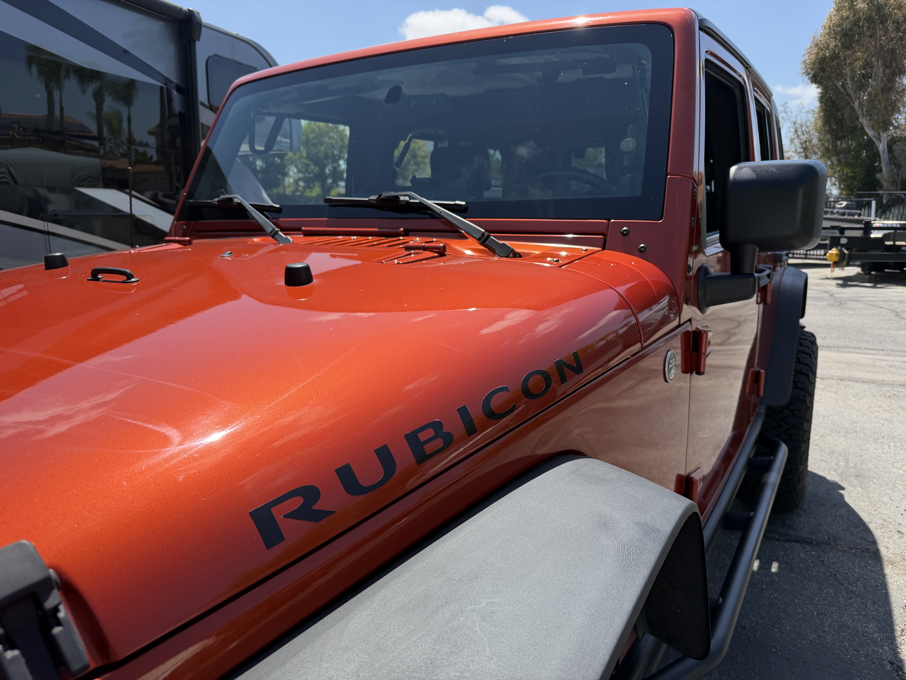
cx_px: 453
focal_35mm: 24
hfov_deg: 71.6
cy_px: 340
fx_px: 628
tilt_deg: -13.2
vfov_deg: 56.8
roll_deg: +0.1
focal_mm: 6.76
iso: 100
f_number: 1.78
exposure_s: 1/3584
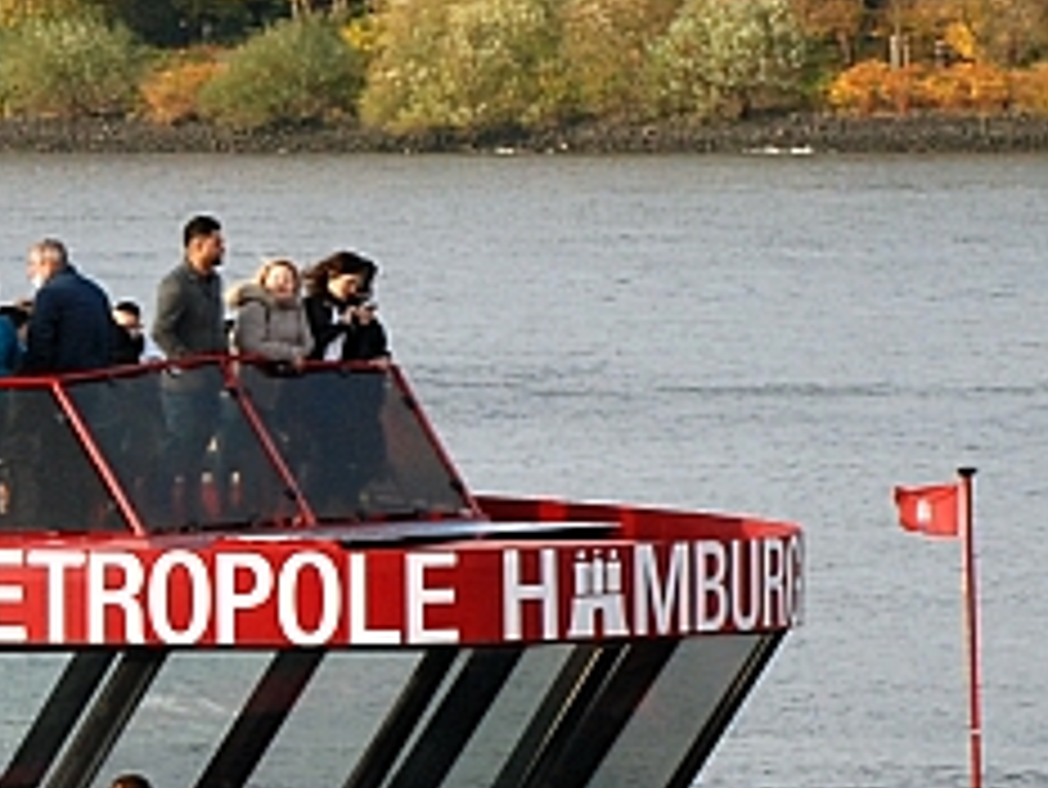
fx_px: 11904
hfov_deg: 5.0
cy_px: 471
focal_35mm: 393
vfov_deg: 3.8
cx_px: -1017
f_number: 5.3
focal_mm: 62
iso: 280
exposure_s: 1/500
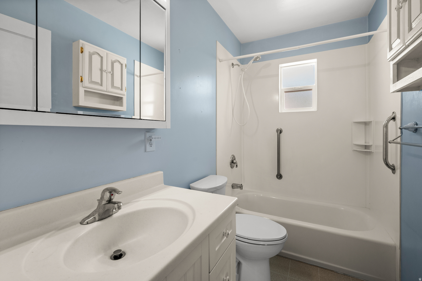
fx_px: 182
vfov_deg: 75.4
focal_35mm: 16
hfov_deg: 98.6
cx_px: 211
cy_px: 140
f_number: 7.1
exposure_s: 1/10
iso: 500
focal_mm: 15.5
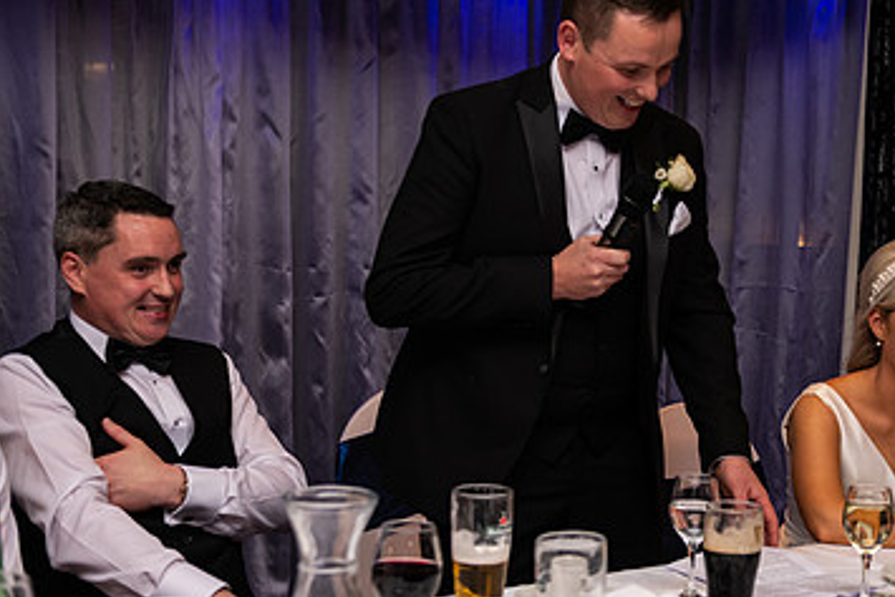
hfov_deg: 31.7
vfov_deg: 21.9
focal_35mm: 62
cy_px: 339
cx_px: 681
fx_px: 1542
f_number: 3.5
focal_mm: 38
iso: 640
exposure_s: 1/160
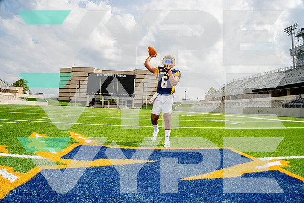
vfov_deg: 60.9
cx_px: 152
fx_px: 172
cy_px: 102
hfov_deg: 82.8
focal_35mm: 20
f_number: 8
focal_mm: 20
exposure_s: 1/250
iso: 100
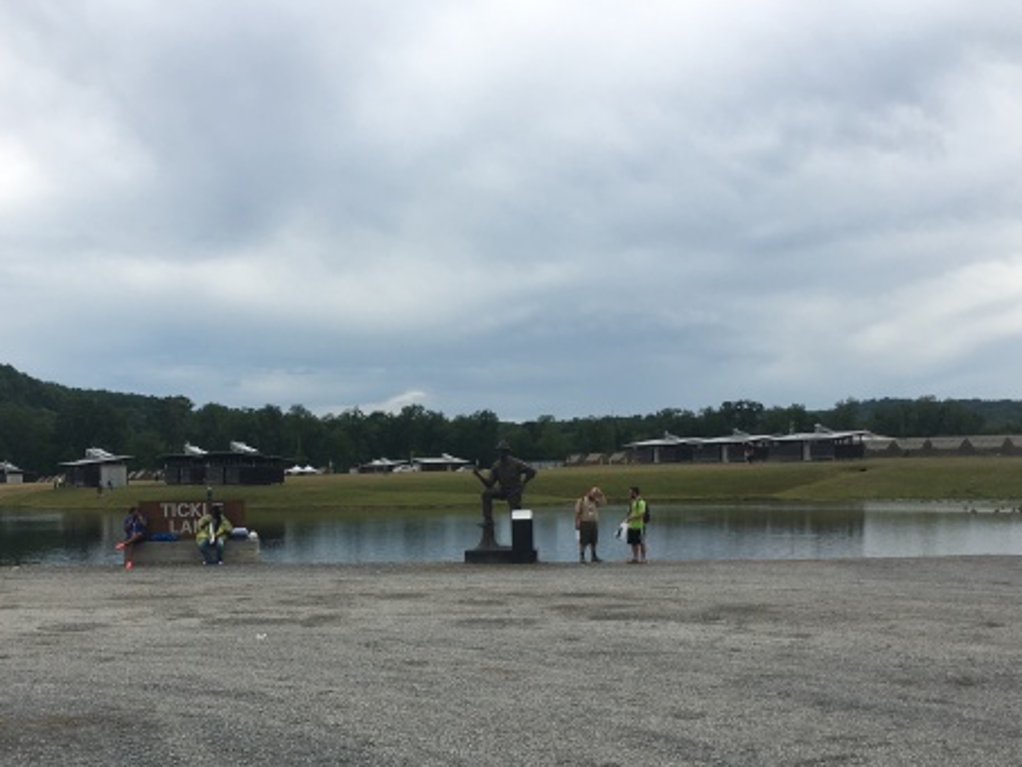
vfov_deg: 34.9
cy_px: 492
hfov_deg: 45.6
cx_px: 440
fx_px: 1211
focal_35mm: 41
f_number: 2.2
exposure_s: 1/1570
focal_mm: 4.15
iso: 25
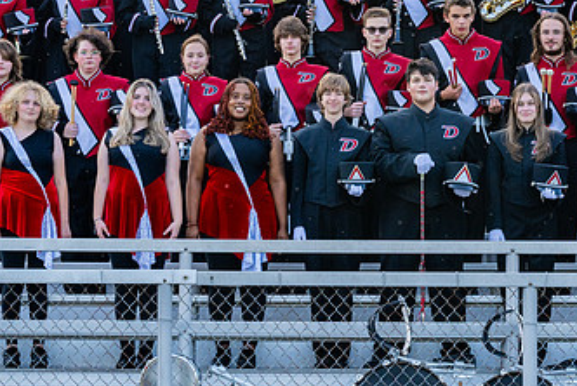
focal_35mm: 245
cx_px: 410
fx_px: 3930
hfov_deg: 8.4
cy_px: 50
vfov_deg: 5.6
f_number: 7.1
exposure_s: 1/200
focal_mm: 96
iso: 250
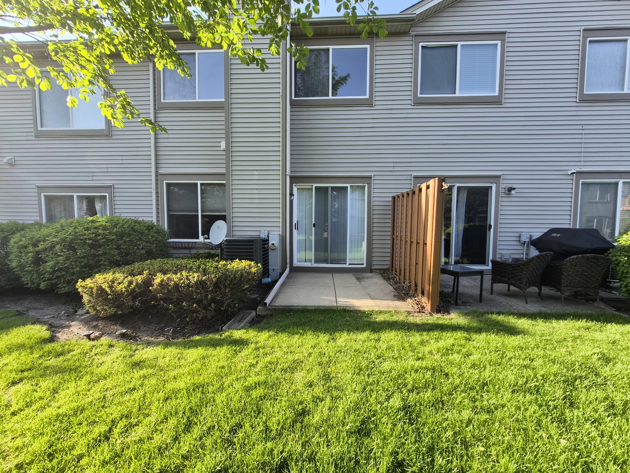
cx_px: 315
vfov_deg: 89.9
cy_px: 236
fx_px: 237
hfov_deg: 106.2
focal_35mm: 13
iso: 25
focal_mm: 1.7
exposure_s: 1/185
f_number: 2.2
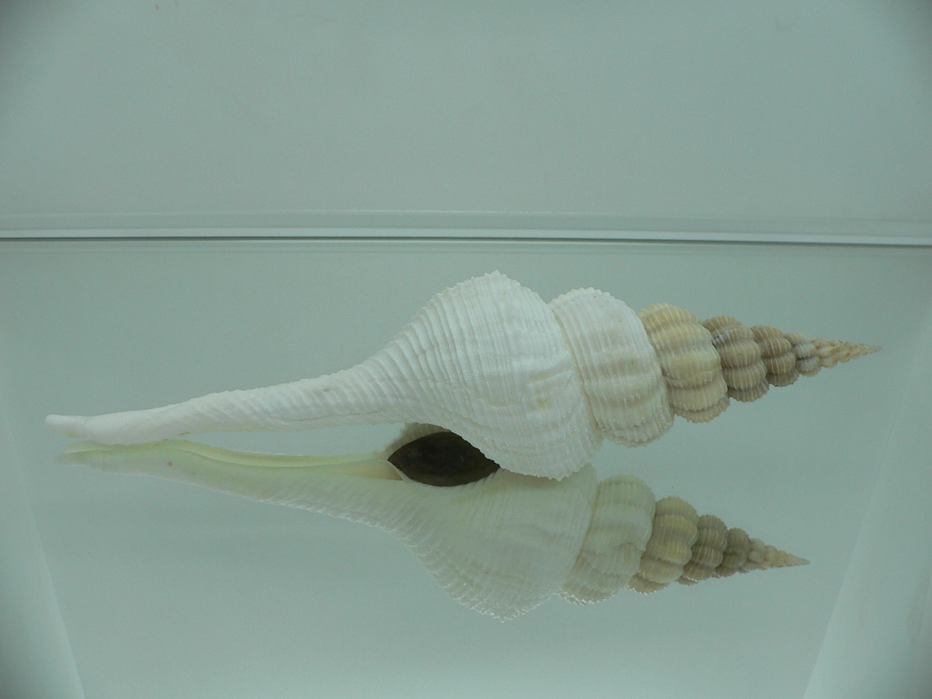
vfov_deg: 40.7
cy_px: 350
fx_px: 942
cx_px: 466
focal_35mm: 35
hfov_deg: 52.6
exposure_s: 1/60
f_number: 2.8
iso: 80
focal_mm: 4.6
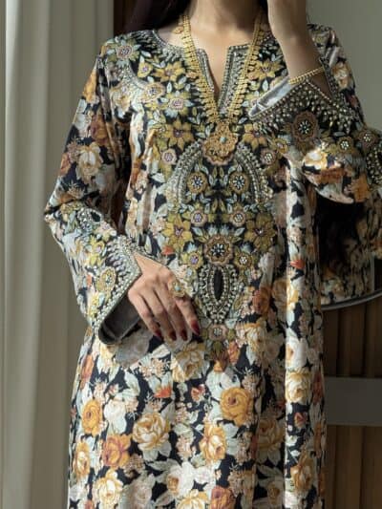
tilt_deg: -21.4
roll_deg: -1.8
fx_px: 1765
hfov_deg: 12.4
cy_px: 254
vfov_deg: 16.4
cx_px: 191
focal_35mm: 120
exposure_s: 1/220
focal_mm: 15.66
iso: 50
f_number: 2.8
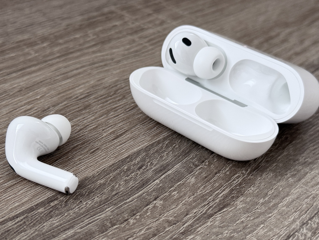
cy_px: 123
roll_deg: -5.4
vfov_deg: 24.4
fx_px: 553
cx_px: 156
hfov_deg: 32.2
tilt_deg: -35.3
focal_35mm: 60
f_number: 1.78
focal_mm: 6.76
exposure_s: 1/60
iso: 100
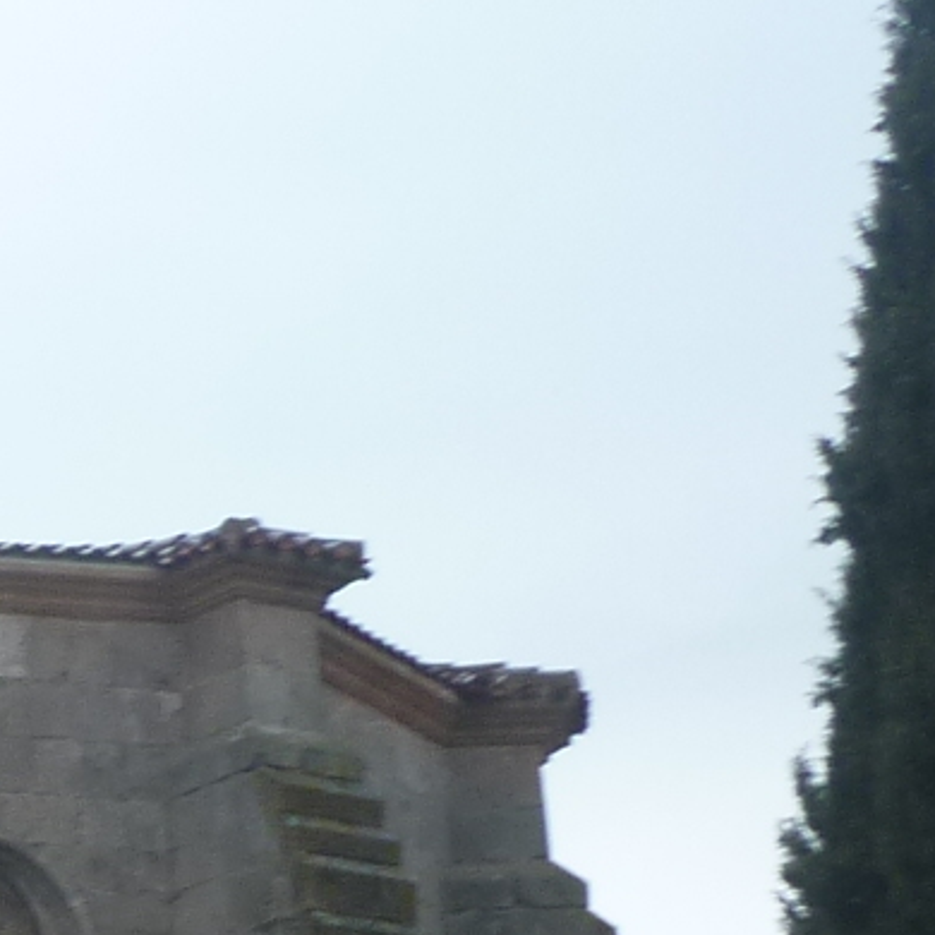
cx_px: -1192
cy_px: 1033
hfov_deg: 10.2
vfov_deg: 11.3
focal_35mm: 153
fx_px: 4676
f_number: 2.8
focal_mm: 5.5
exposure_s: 1/50
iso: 80
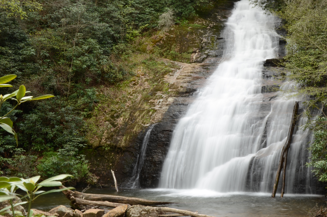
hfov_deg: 34.9
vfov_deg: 23.7
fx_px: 517
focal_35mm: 57
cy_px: 98
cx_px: 204
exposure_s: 1/1.6
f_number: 29
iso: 100
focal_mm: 30
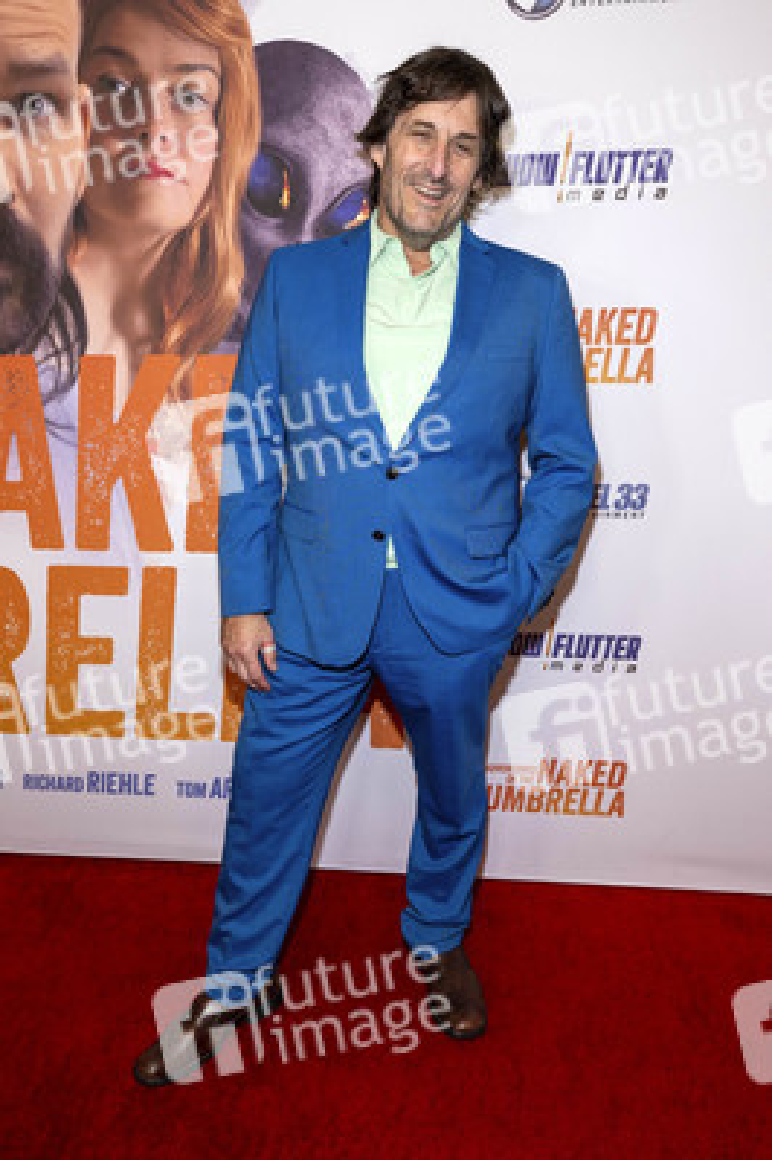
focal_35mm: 24
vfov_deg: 73.8
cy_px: 580
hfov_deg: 53.1
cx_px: 386
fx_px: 773
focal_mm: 24
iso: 800
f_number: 5.6
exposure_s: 1/200
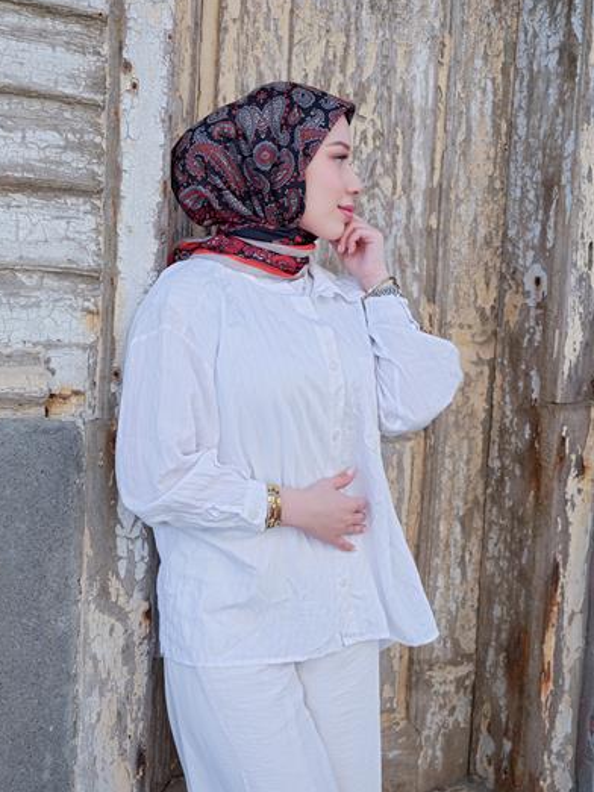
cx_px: 292
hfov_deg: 28.5
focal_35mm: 51
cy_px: 398
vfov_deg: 37.5
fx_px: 1167
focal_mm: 62.9
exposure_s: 1/280
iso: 320
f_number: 7.1
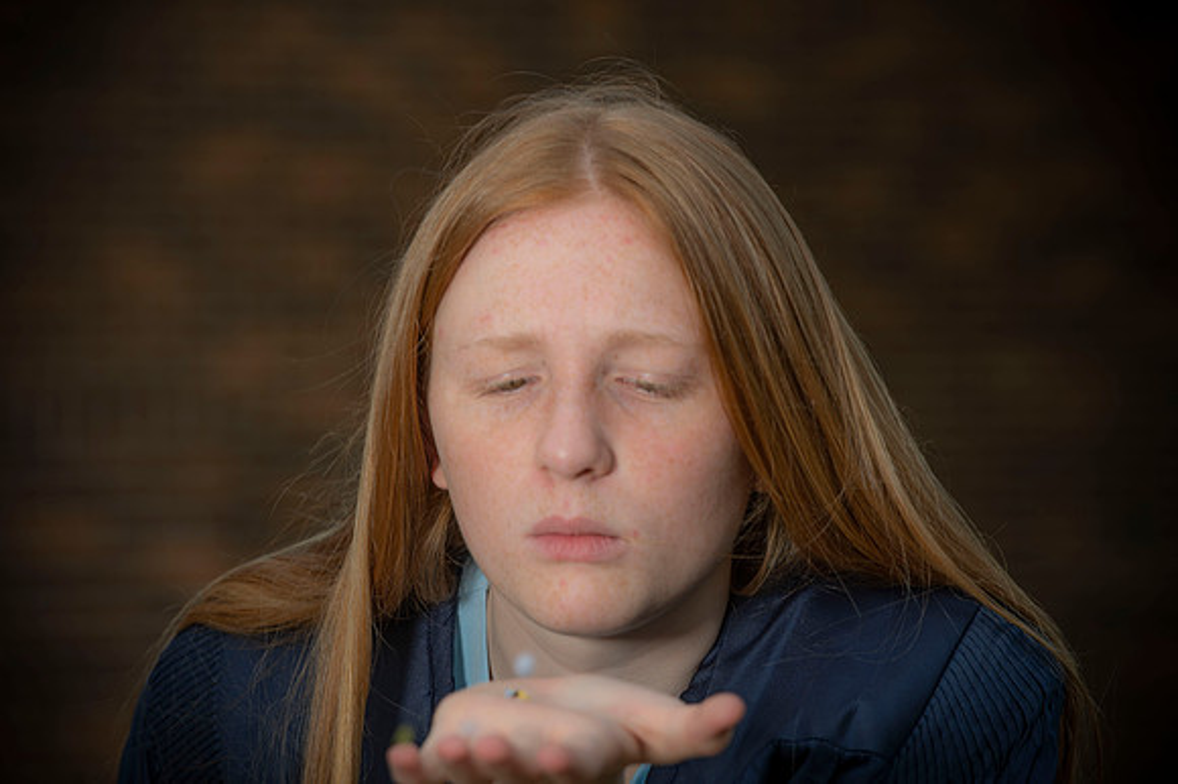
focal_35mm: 185
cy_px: 392
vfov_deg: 7.4
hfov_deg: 11.1
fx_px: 6050
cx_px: 589
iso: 80
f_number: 6.3
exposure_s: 1/250
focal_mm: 185
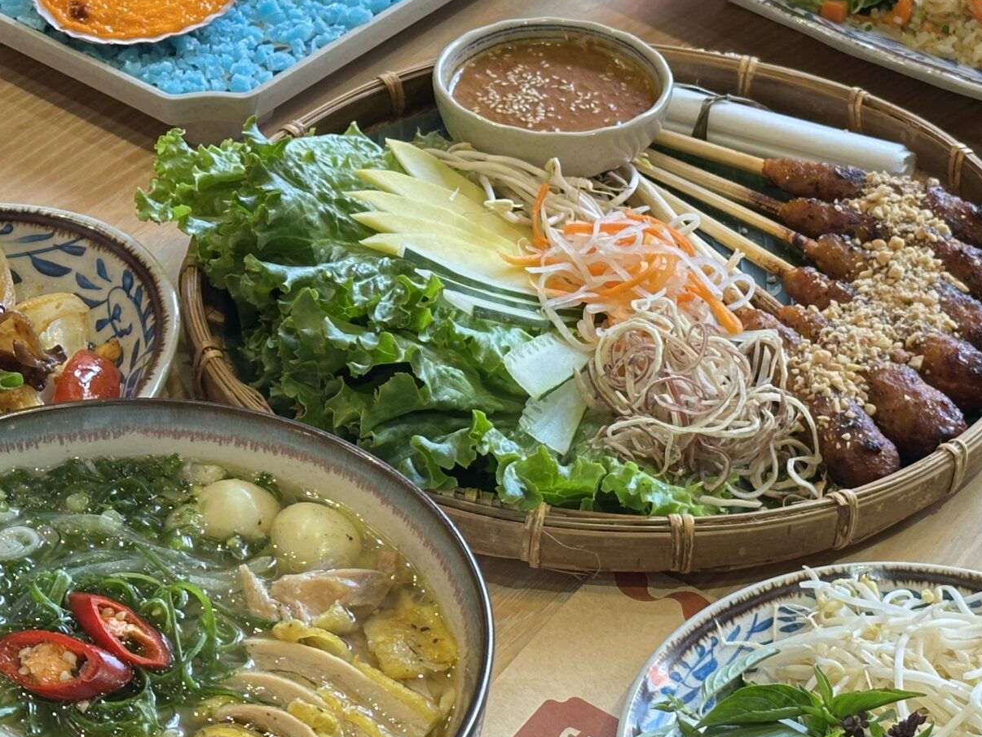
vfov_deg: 14.5
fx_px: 2894
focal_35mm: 102
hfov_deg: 19.2
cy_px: 328
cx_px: 658
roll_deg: -3.8
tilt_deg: -36.0
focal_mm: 6.86
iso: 80
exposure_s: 1/50
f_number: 1.78
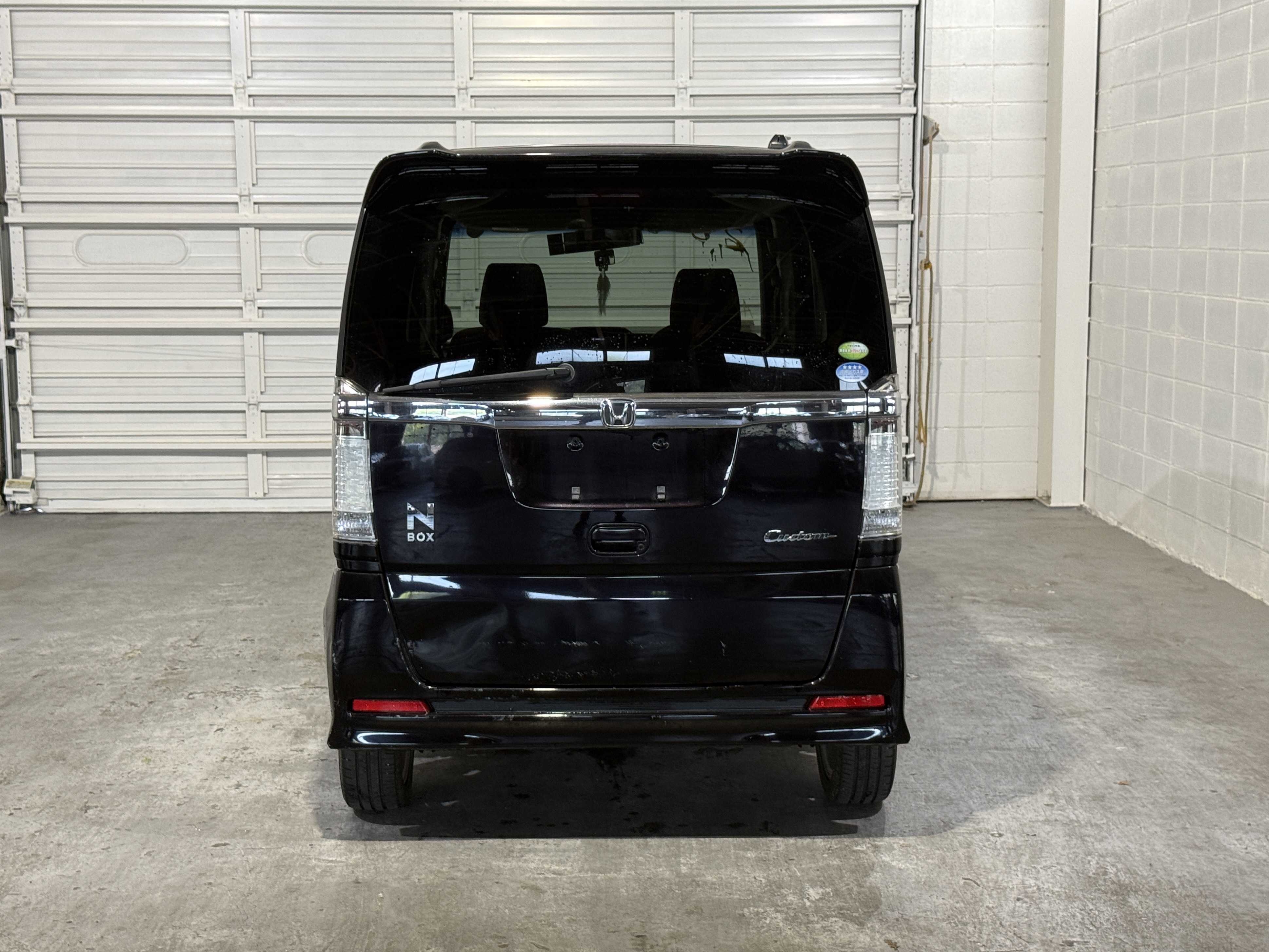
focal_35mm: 50
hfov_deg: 38.2
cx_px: 613
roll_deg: +0.5
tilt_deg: -7.7
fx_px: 1833
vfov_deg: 29.1
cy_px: 489
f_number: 1.78
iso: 125
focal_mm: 6.76
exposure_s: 1/60
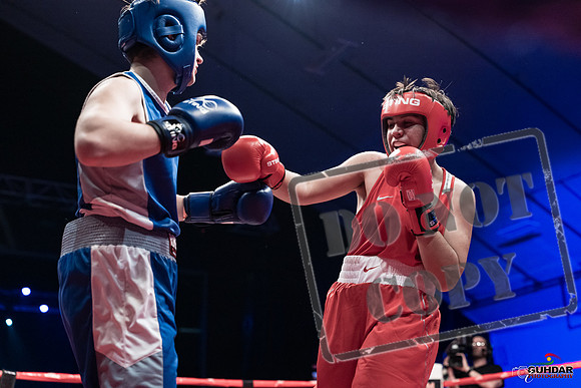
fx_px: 807
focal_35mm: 50
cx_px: 290
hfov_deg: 39.6
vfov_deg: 27.0
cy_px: 194
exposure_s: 1/1000
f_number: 2.8
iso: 4000
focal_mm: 50
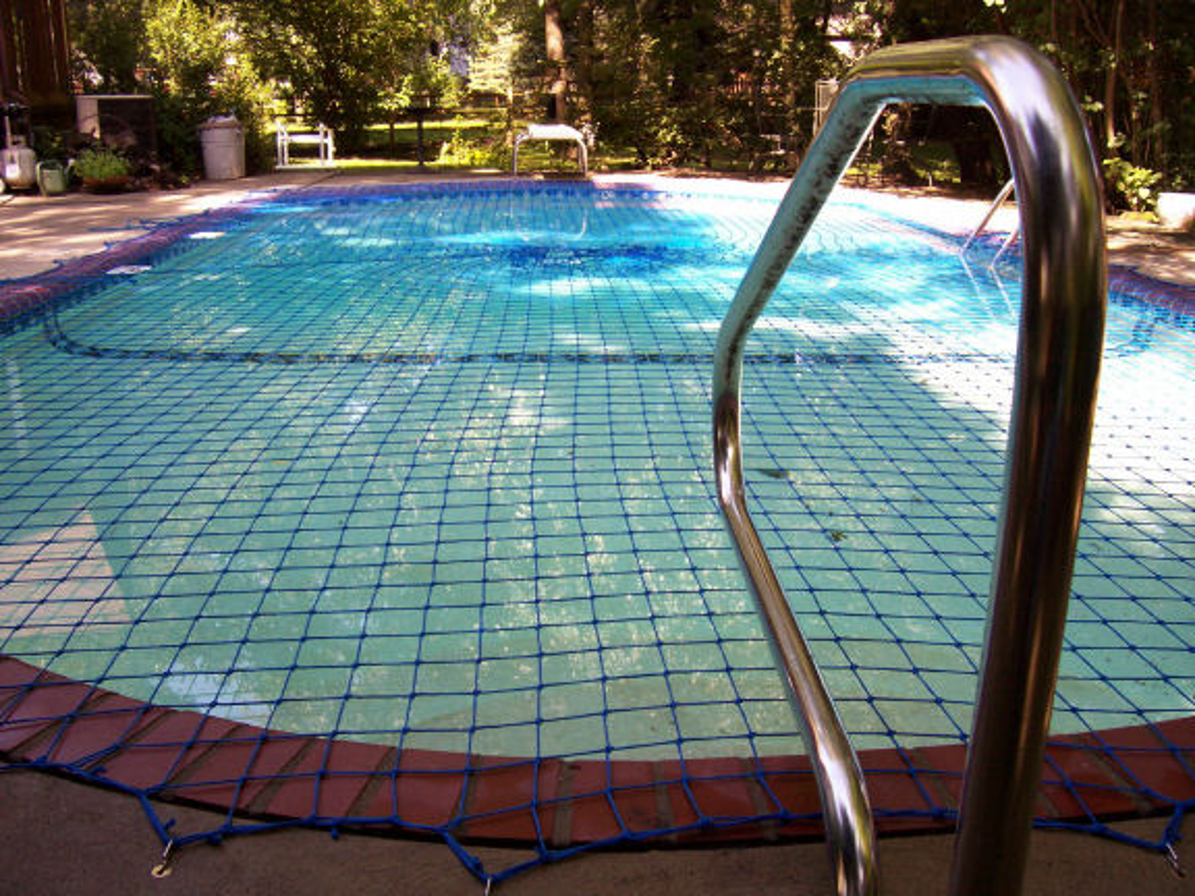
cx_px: 598
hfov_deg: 54.0
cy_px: 448
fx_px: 1174
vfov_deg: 41.8
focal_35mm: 34
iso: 80
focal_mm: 5.6
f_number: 2.7
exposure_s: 1/158
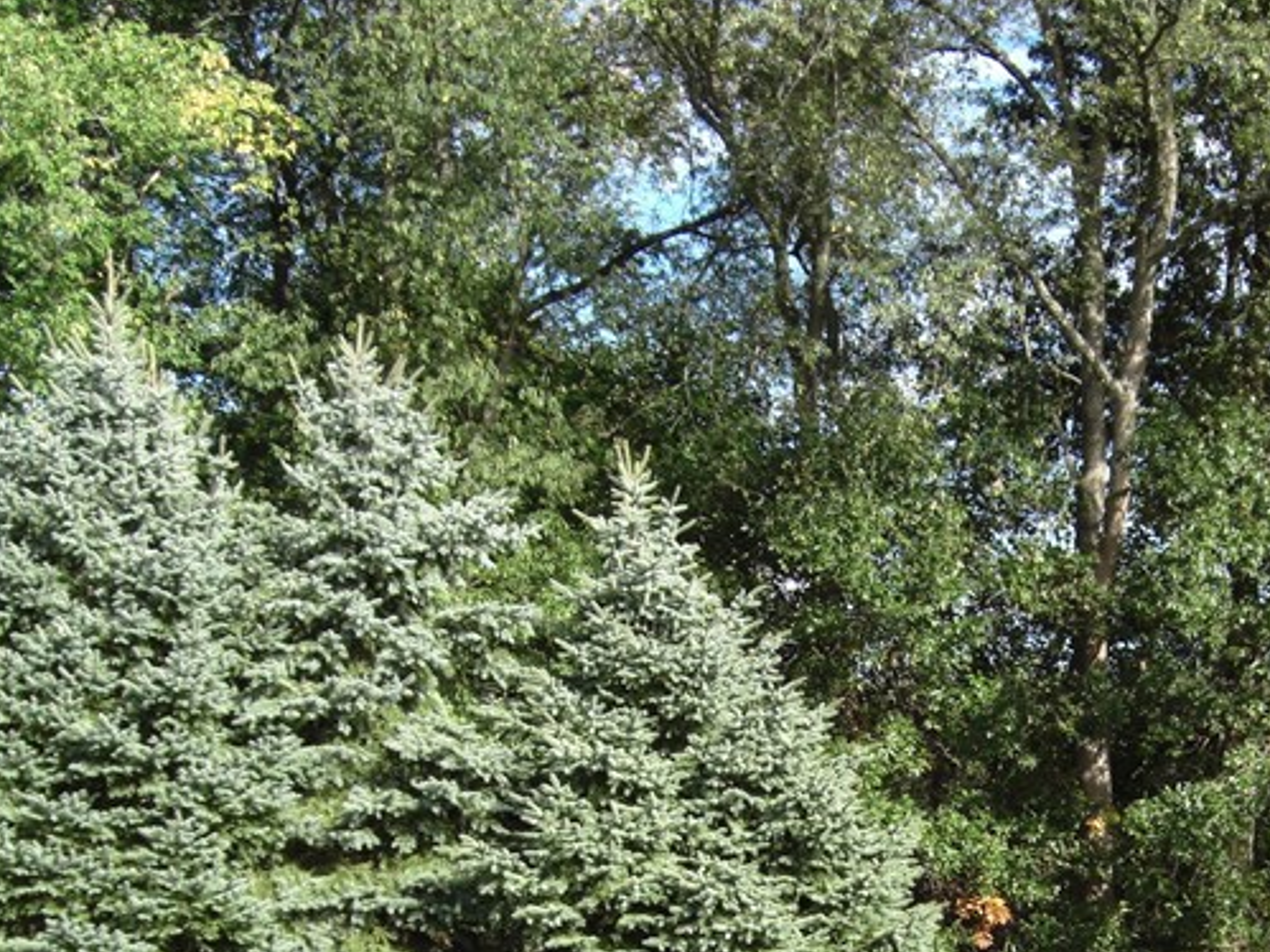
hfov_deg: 24.9
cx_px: 870
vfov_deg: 18.4
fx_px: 2861
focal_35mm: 78
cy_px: 960
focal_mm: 7.9
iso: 80
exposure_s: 1/250
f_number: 4
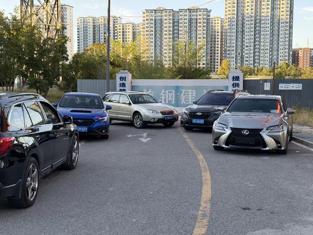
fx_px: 434
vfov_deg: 30.3
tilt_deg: -4.0
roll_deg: -0.4
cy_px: 118
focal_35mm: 48
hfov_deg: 39.7
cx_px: 156
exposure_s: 1/545
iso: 100
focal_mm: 6.76
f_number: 1.78
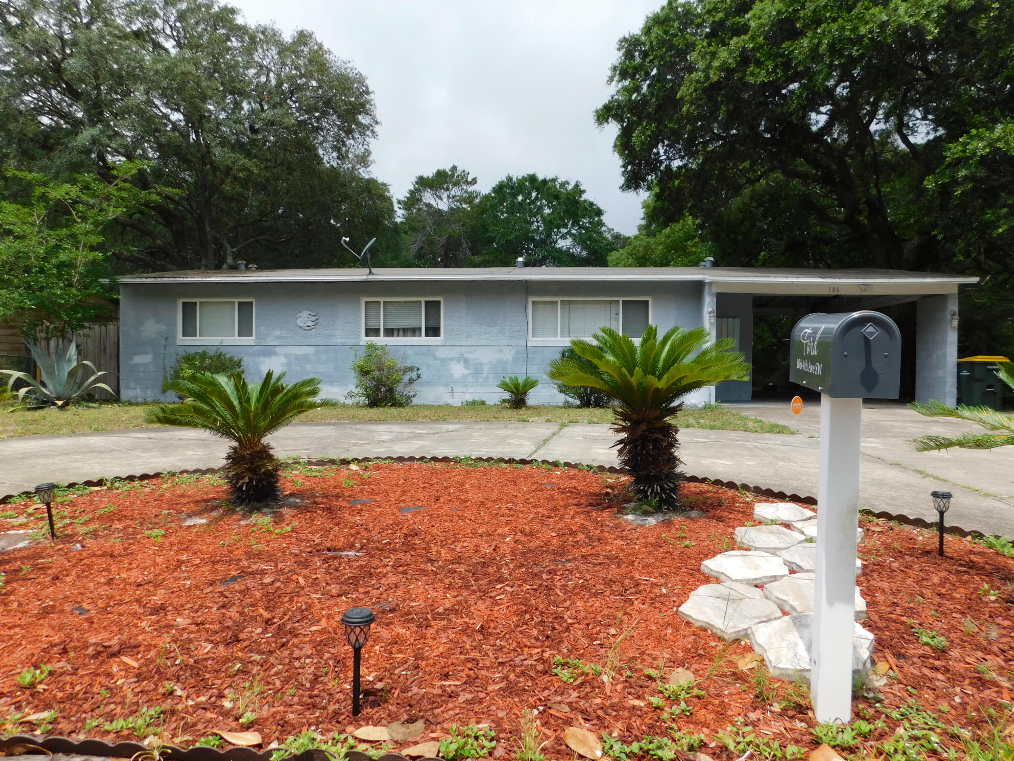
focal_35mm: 23
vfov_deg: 58.9
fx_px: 674
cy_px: 380
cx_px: 507
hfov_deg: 73.9
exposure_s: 1/1500
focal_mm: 4
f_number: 3
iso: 125
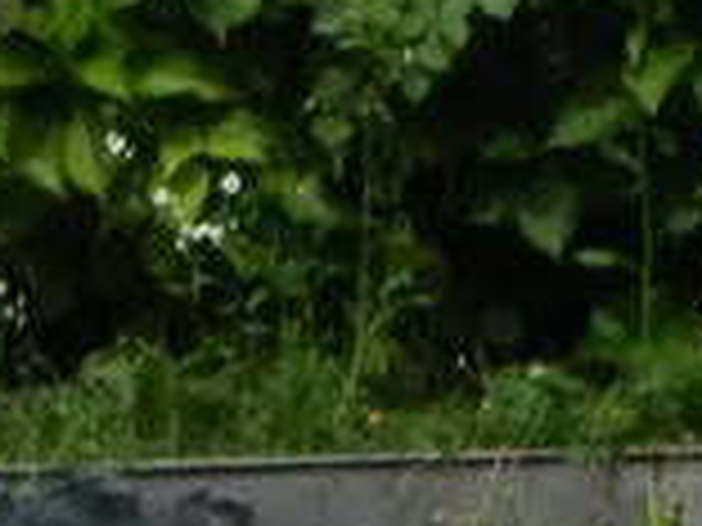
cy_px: 454
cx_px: -1611
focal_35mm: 1649
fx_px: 33441
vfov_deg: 0.9
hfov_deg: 1.2
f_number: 5.6
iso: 160
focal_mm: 38.2
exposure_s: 1/500
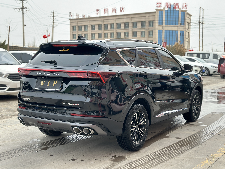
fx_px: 312
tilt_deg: -5.5
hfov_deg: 39.7
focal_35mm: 48
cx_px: 112
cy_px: 84
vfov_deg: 30.3
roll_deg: -0.9
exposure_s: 1/724
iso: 80
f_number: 1.78
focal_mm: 6.86
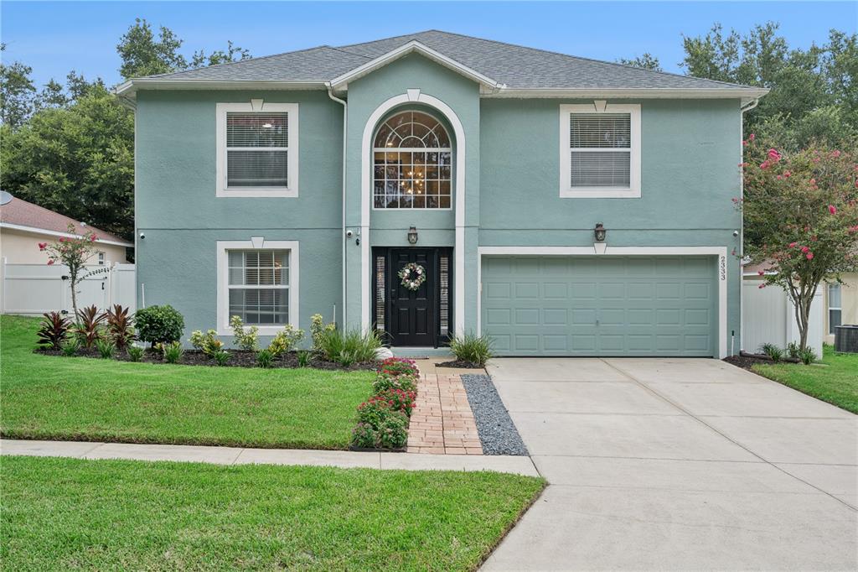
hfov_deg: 54.4
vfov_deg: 37.8
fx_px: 834
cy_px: 286
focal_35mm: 35
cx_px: 429
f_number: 9
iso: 400
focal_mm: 35
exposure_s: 1/60
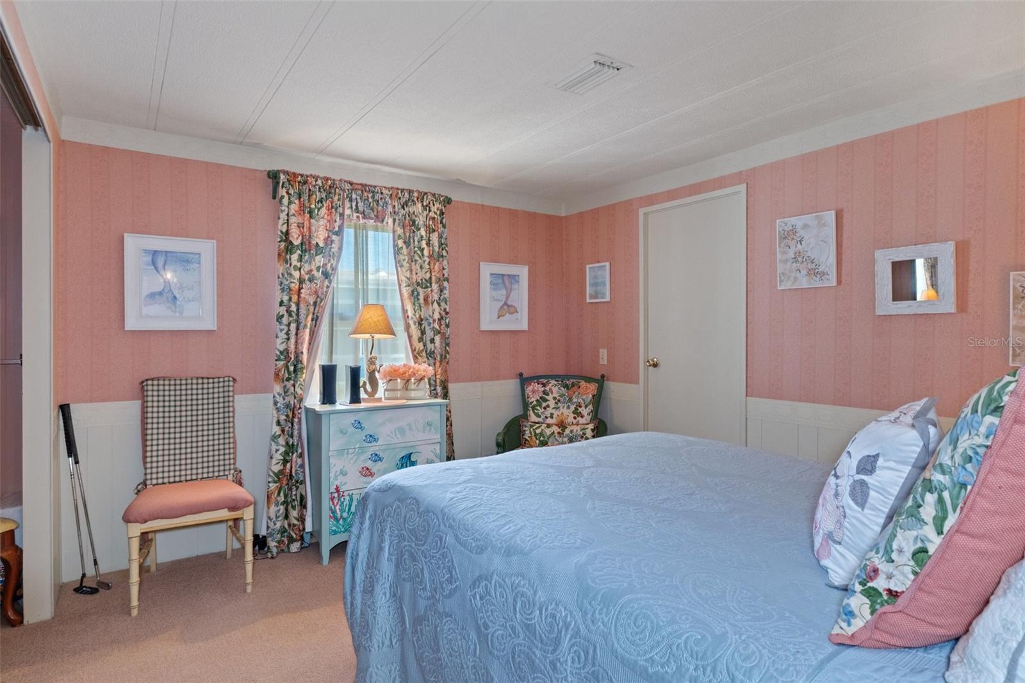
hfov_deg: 85.4
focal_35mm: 20
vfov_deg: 63.2
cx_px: 512
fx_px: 555
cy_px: 342
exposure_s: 1.3
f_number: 8
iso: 640
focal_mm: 13
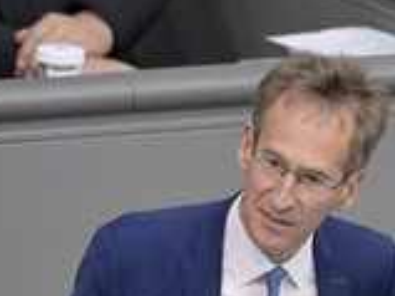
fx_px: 10855
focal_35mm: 952
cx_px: 284
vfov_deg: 1.6
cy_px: 363
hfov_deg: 2.1
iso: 8000
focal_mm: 350
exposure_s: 1/400
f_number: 5.6
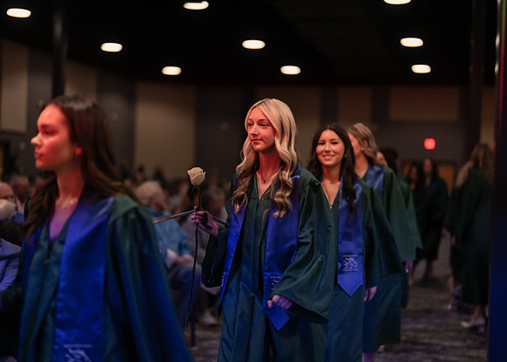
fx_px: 764
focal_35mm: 53
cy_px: 181
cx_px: 254
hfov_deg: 36.7
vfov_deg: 26.6
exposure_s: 1/500
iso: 1250
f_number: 1.2
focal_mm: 50
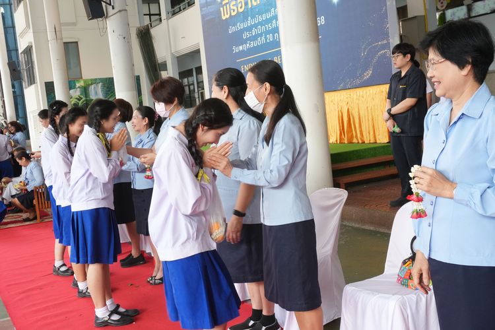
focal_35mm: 42
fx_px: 577
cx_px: 248
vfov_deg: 31.9
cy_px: 165
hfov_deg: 46.4
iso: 1000
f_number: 9
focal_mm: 28
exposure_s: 1/30
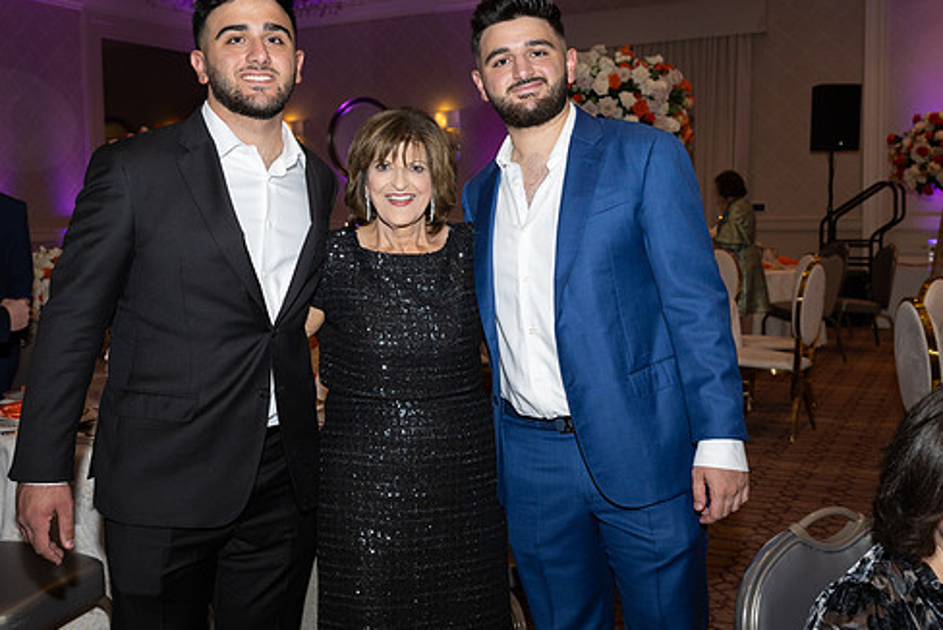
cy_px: 279
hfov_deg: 50.5
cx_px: 412
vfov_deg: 35.1
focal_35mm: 38
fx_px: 996
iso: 800
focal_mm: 32
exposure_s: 1/100
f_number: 5.6
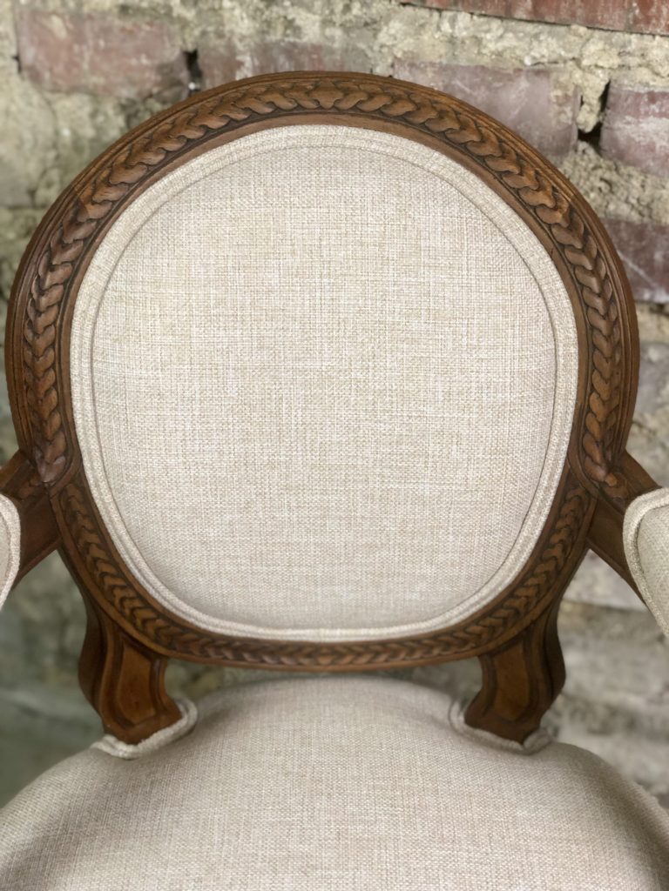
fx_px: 1340
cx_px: 334
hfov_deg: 28.0
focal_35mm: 52
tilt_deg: -36.5
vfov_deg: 36.8
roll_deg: +0.1
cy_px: 446
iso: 80
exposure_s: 1/50
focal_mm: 6
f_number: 2.4
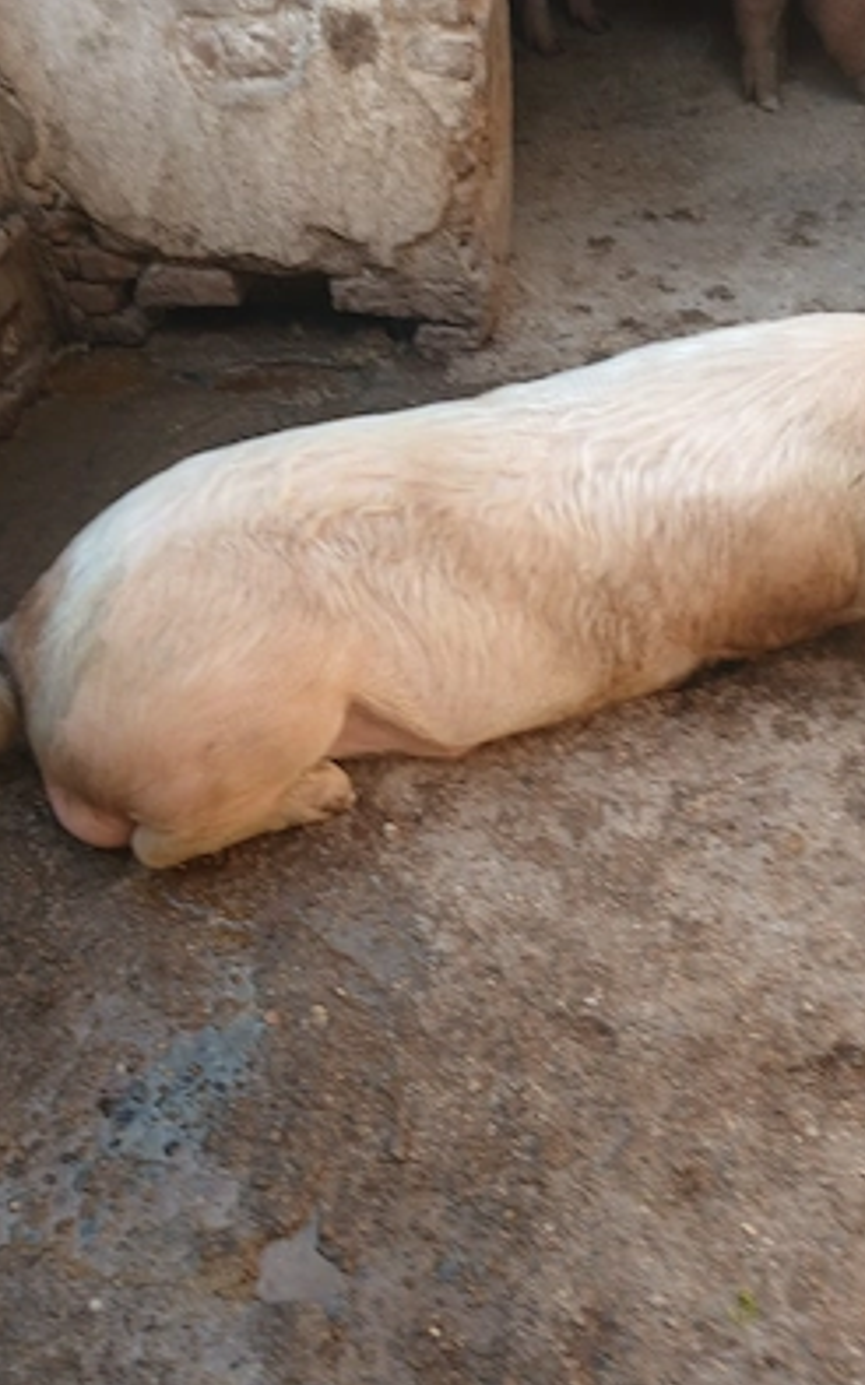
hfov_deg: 44.5
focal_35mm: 28
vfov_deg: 66.5
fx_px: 1057
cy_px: 696
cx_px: 397
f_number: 1.8
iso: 20
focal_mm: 3.98
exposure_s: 1/50.3
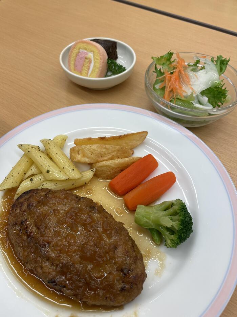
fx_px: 237
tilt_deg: -51.1
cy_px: 158
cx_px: 118
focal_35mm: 26
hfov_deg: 53.1
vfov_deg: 67.3
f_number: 1.6
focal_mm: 4.2
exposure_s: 1/134
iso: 32
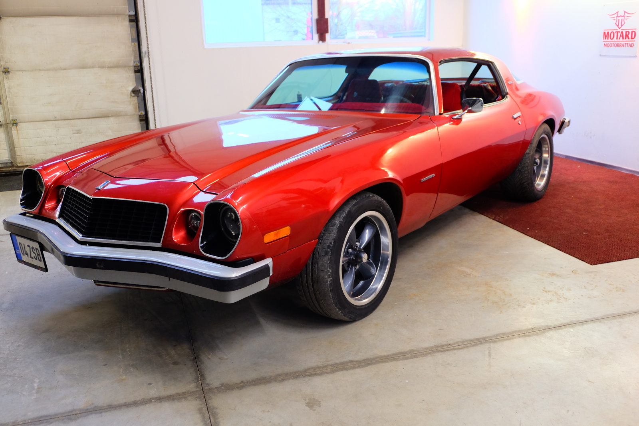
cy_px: 213
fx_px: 621
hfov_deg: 54.4
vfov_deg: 37.9
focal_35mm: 35
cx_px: 320
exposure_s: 1/26
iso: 800
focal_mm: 23.2
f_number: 4.2
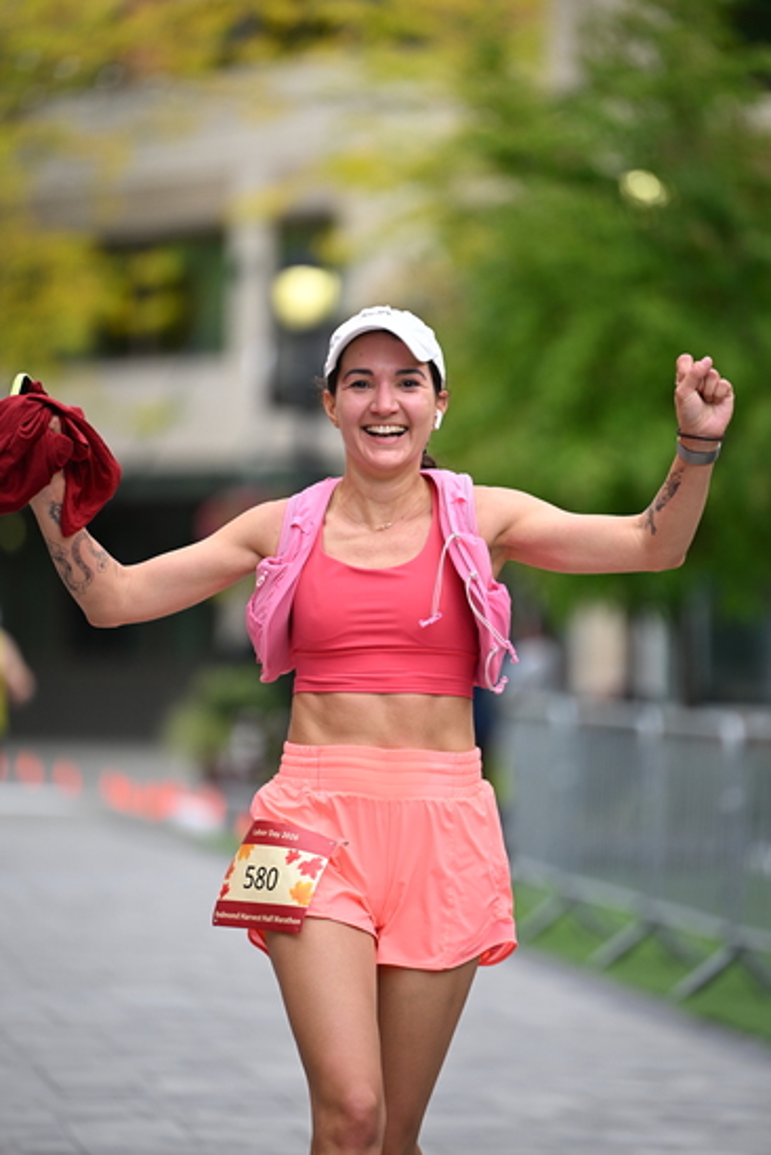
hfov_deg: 6.9
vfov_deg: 10.3
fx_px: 6420
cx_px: 386
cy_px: 578
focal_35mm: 200
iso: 640
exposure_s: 1/2000
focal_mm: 200
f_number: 2.8
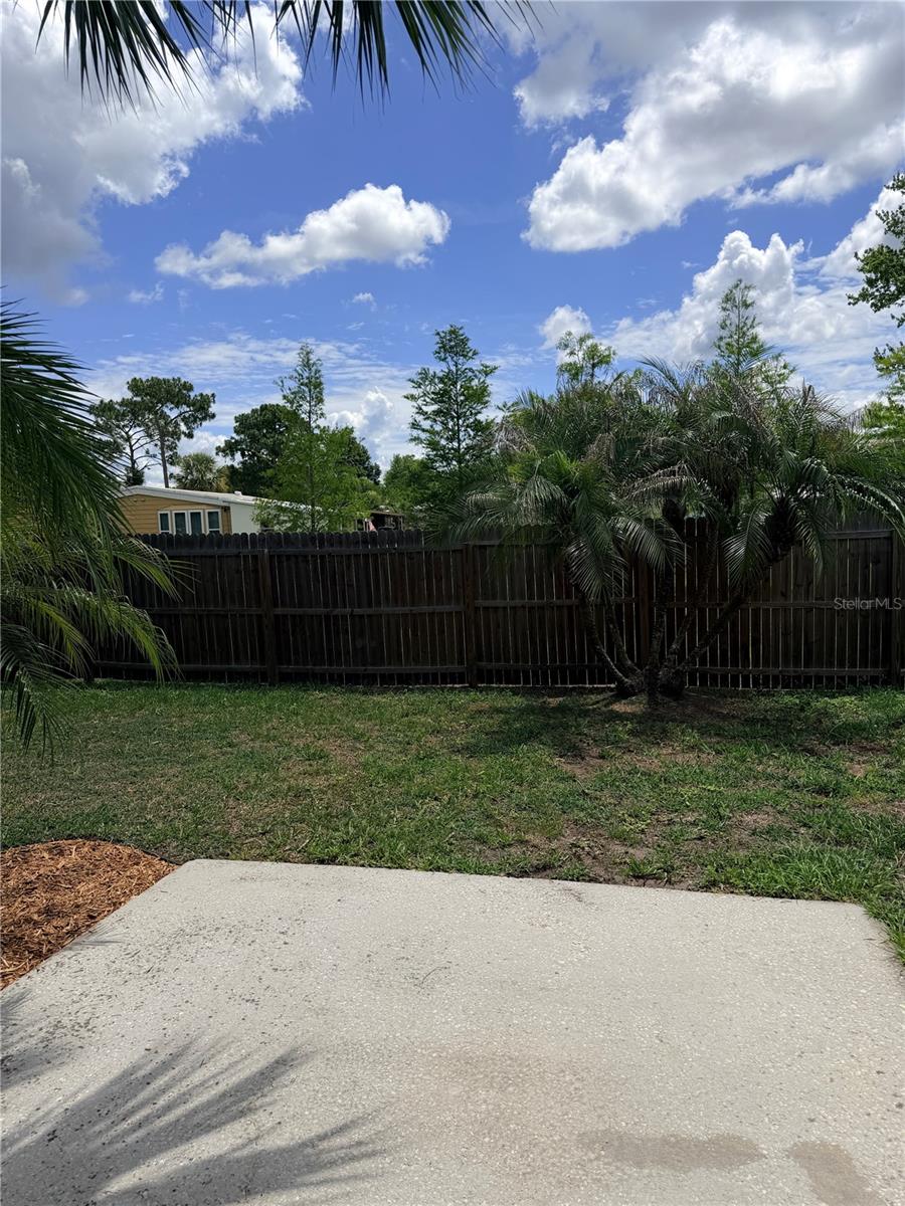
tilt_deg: -6.2
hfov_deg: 56.8
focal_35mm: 24
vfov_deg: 71.6
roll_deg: +1.6
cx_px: 452
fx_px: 837
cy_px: 603
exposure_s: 1/8130
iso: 80
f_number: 1.78
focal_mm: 6.76
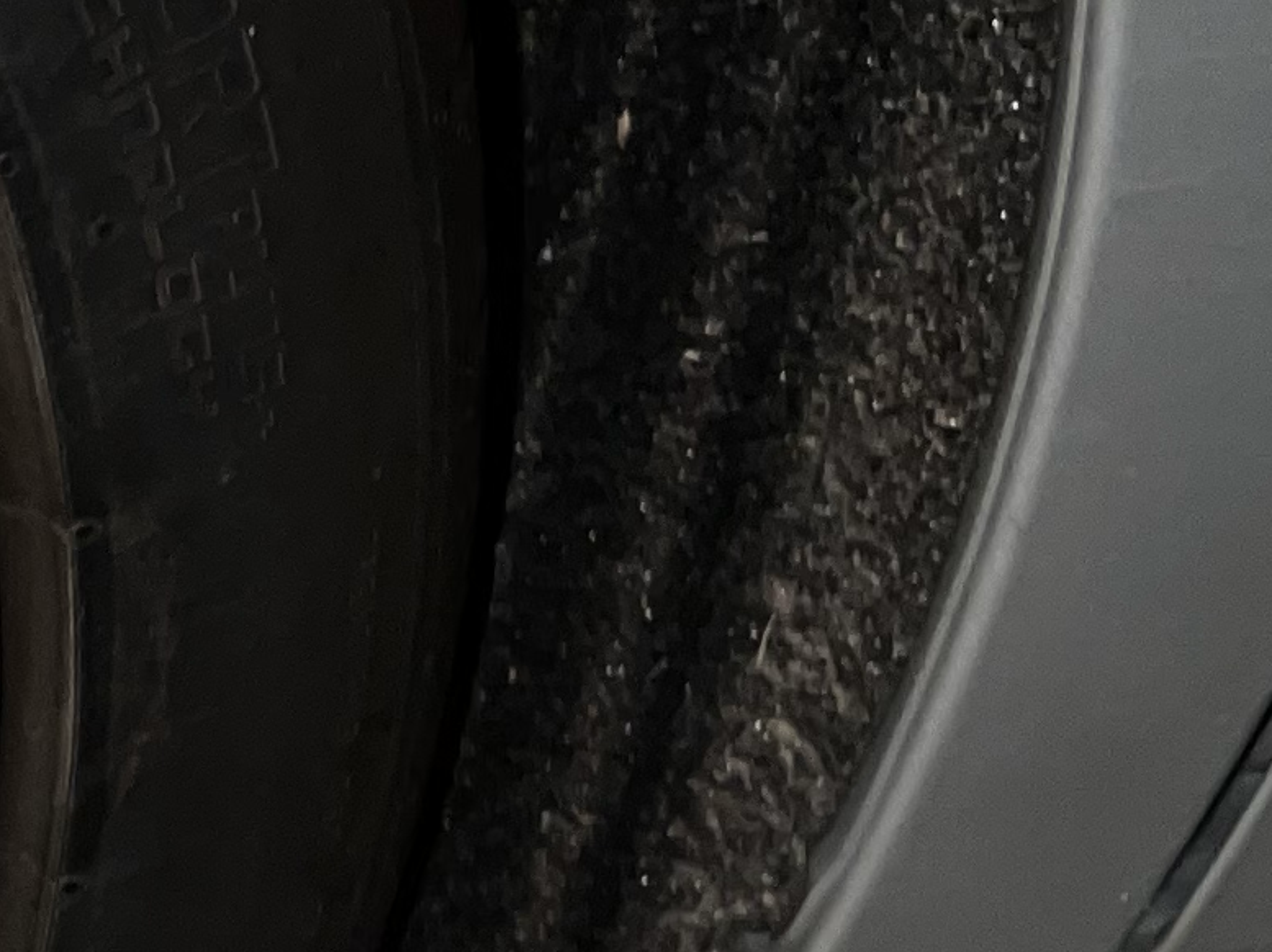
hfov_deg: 12.4
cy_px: 679
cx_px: -1485
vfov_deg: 11.0
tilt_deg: -38.0
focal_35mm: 135
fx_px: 4958
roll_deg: -5.8
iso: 40
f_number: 1.5
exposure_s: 1/4
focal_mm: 5.7
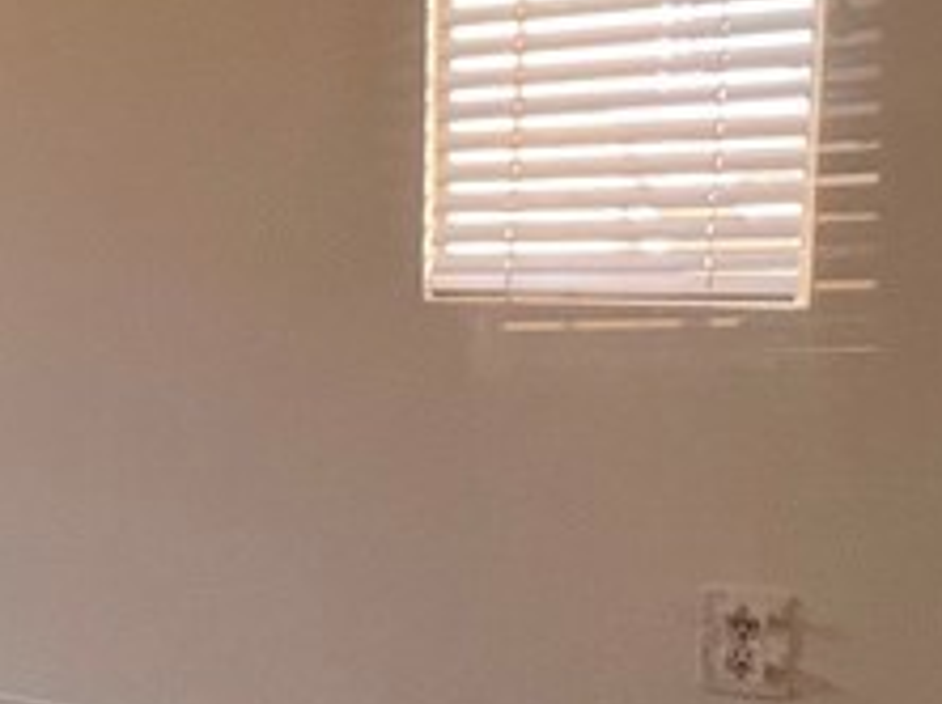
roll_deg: +5.7
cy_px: 399
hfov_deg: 21.2
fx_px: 1631
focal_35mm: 60
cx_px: -764
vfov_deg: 24.4
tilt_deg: -9.1
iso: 80
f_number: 1.8
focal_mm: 1.57
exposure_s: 1/120
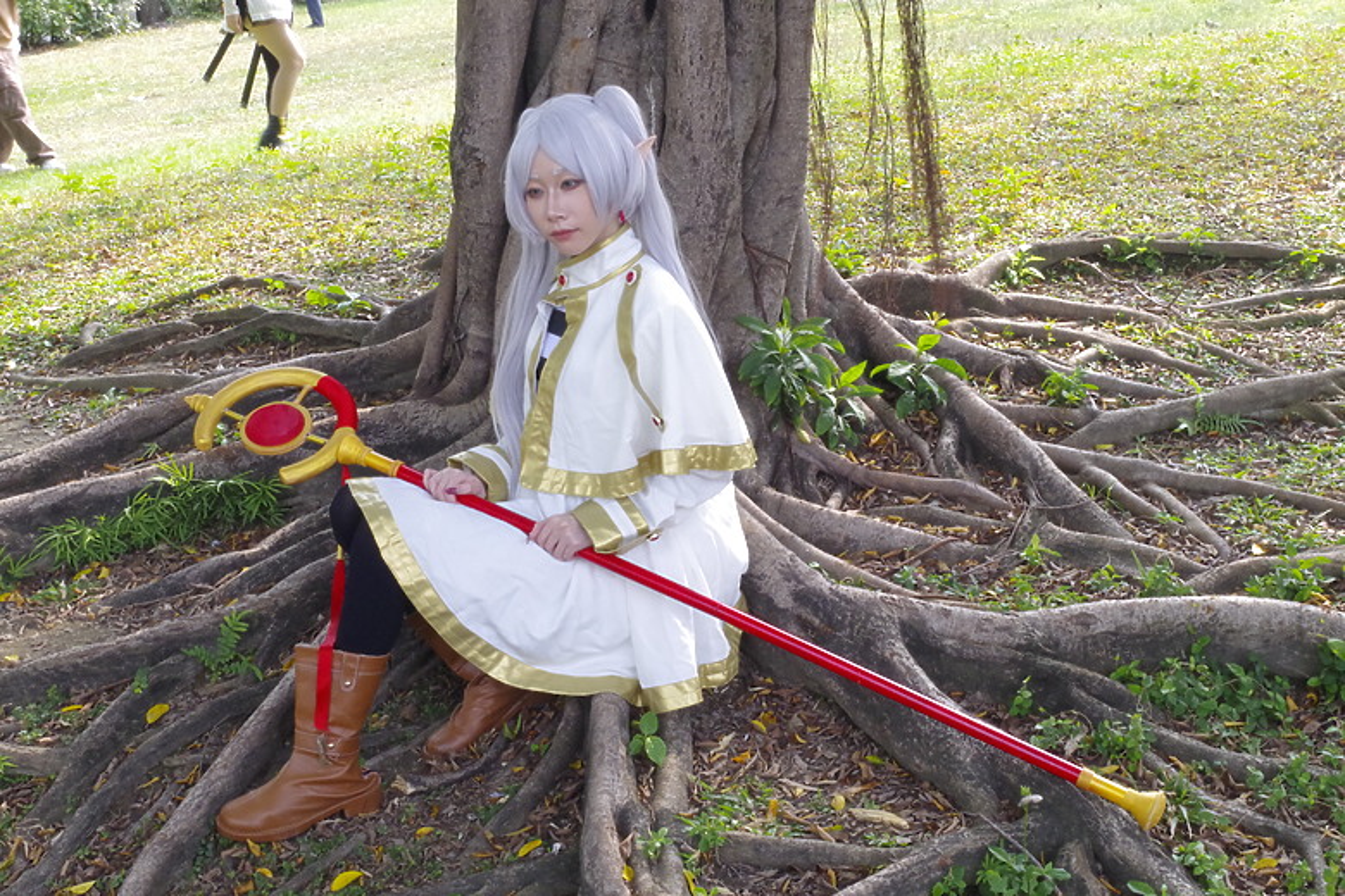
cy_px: 448
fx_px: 1793
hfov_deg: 41.1
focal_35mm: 48
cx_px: 672
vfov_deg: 28.1
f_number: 4.5
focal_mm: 32
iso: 2000
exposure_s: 1/30
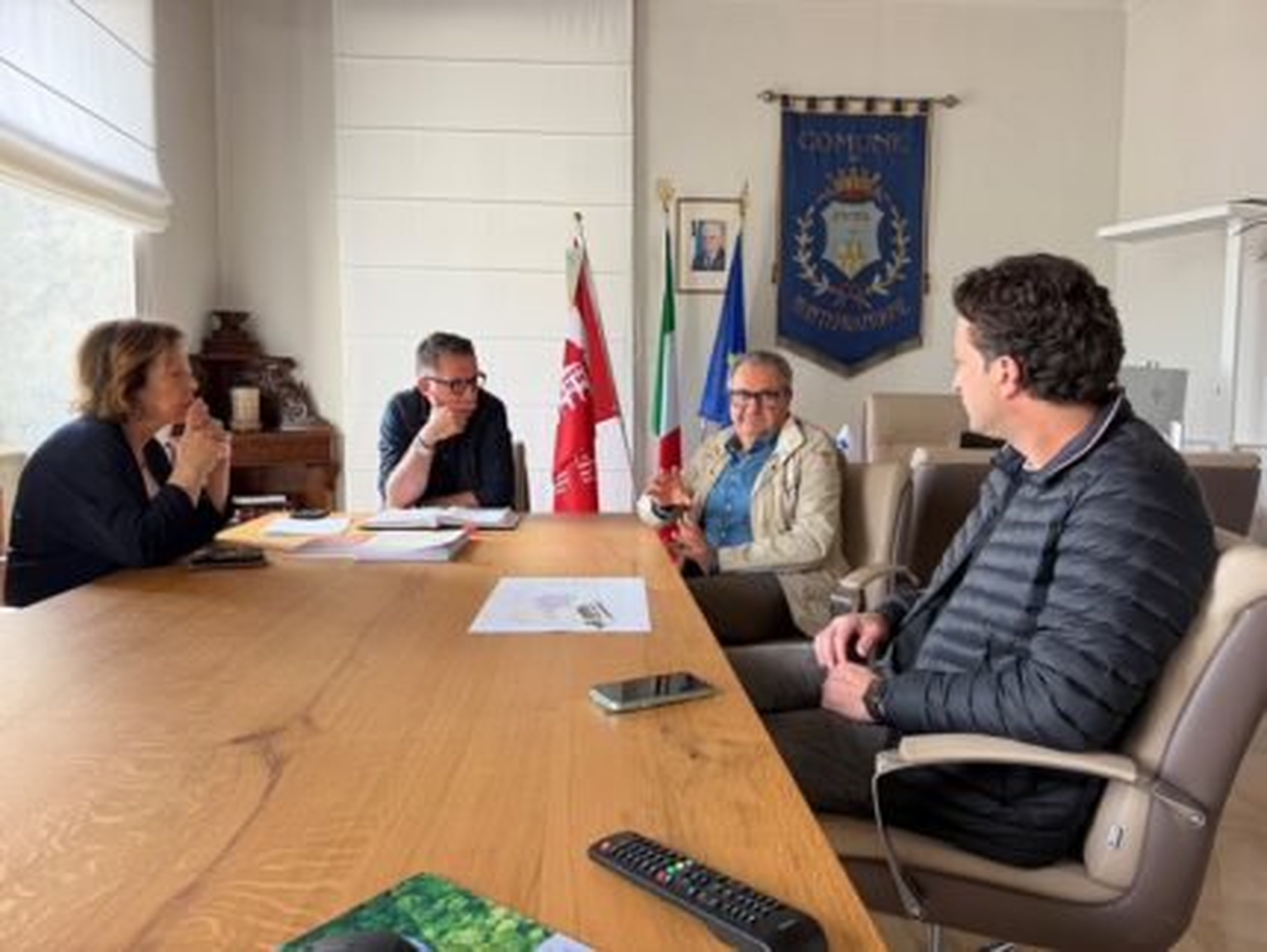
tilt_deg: -3.4
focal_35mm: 24
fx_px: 879
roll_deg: -0.5
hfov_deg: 71.6
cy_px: 476
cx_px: 634
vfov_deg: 56.9
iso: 125
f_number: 1.78
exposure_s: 1/121
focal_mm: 6.76
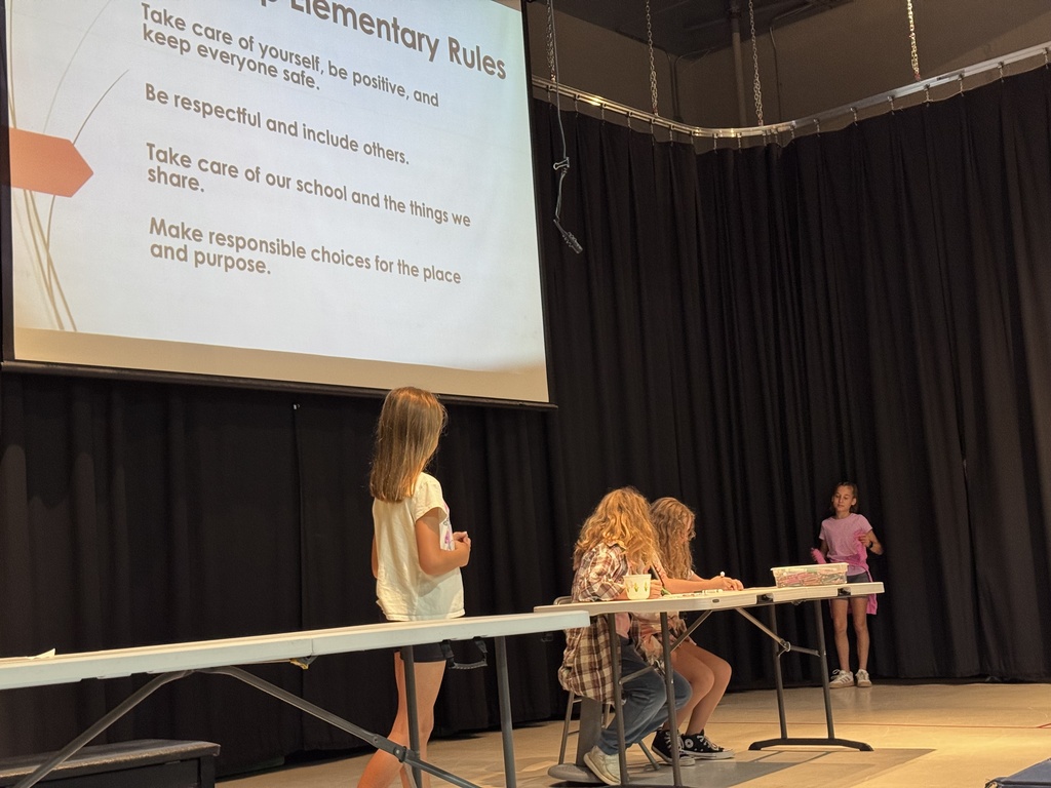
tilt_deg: +6.8
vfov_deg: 30.3
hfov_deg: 39.7
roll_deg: +3.6
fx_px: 1457
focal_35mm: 48
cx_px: 526
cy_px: 394
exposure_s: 1/60
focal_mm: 6.76
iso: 250
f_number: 1.78
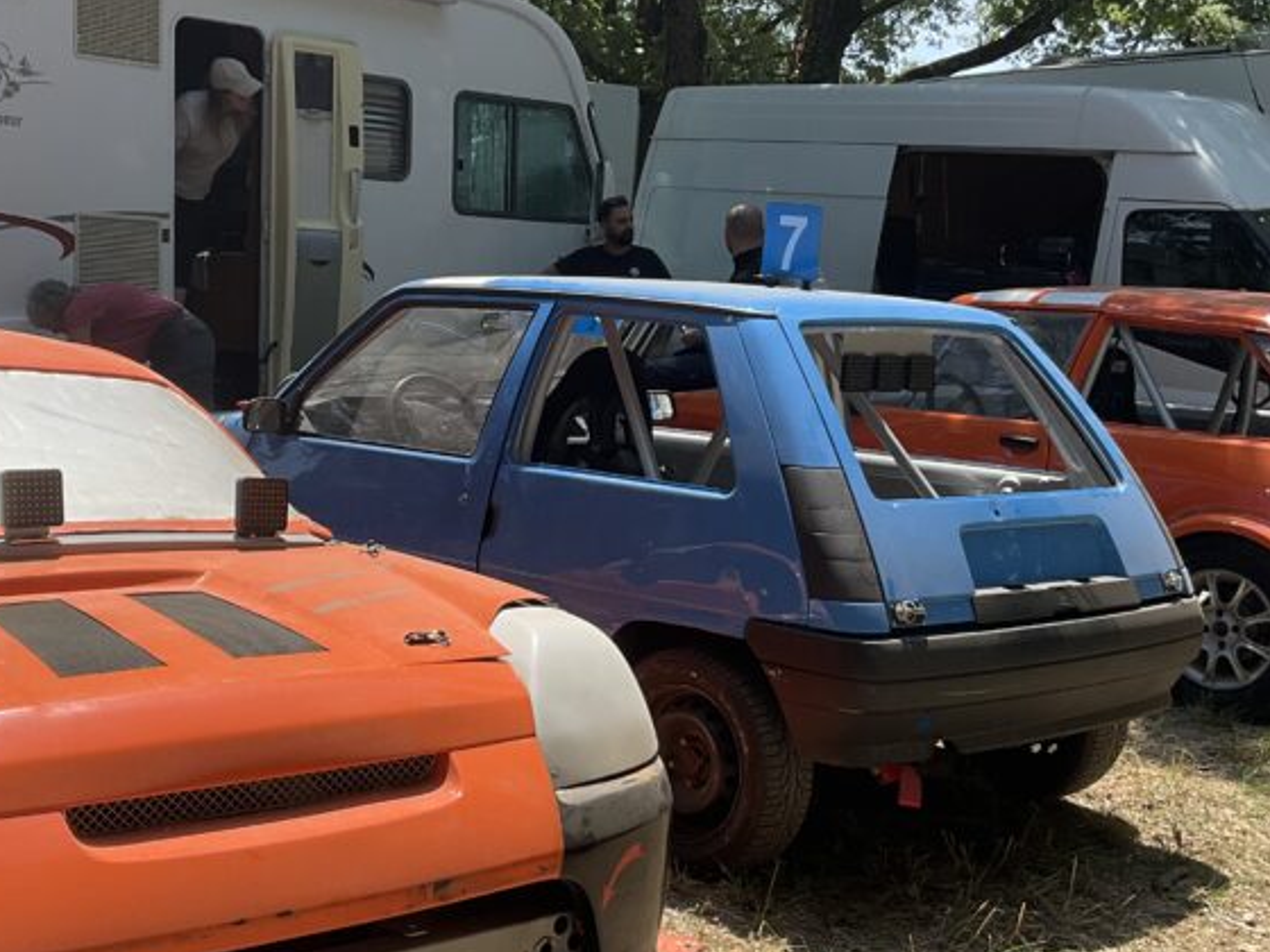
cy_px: 537
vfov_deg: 27.5
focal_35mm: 53
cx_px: 476
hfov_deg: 36.0
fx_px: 1944
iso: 25
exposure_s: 1/1342
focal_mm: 3
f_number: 1.8
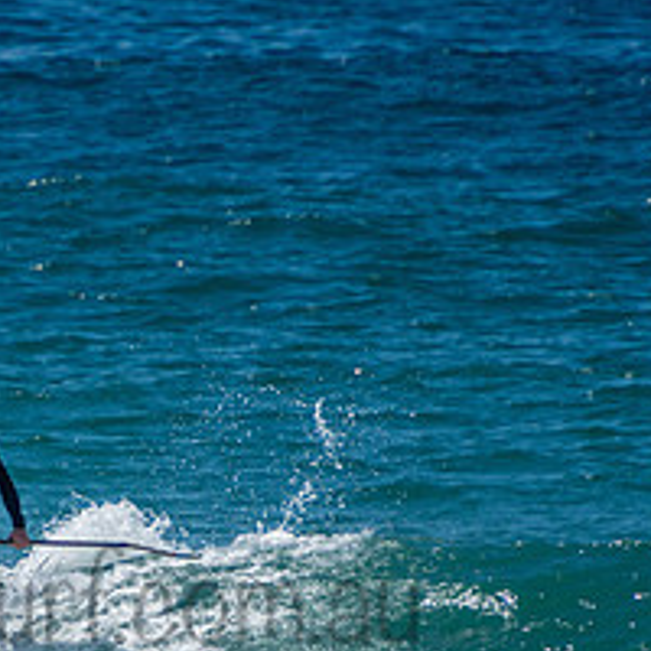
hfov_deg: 1.2
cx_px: 75
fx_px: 31532
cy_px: 568
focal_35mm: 1482
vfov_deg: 1.2
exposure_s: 1/2000
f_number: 5.6
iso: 320
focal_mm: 400
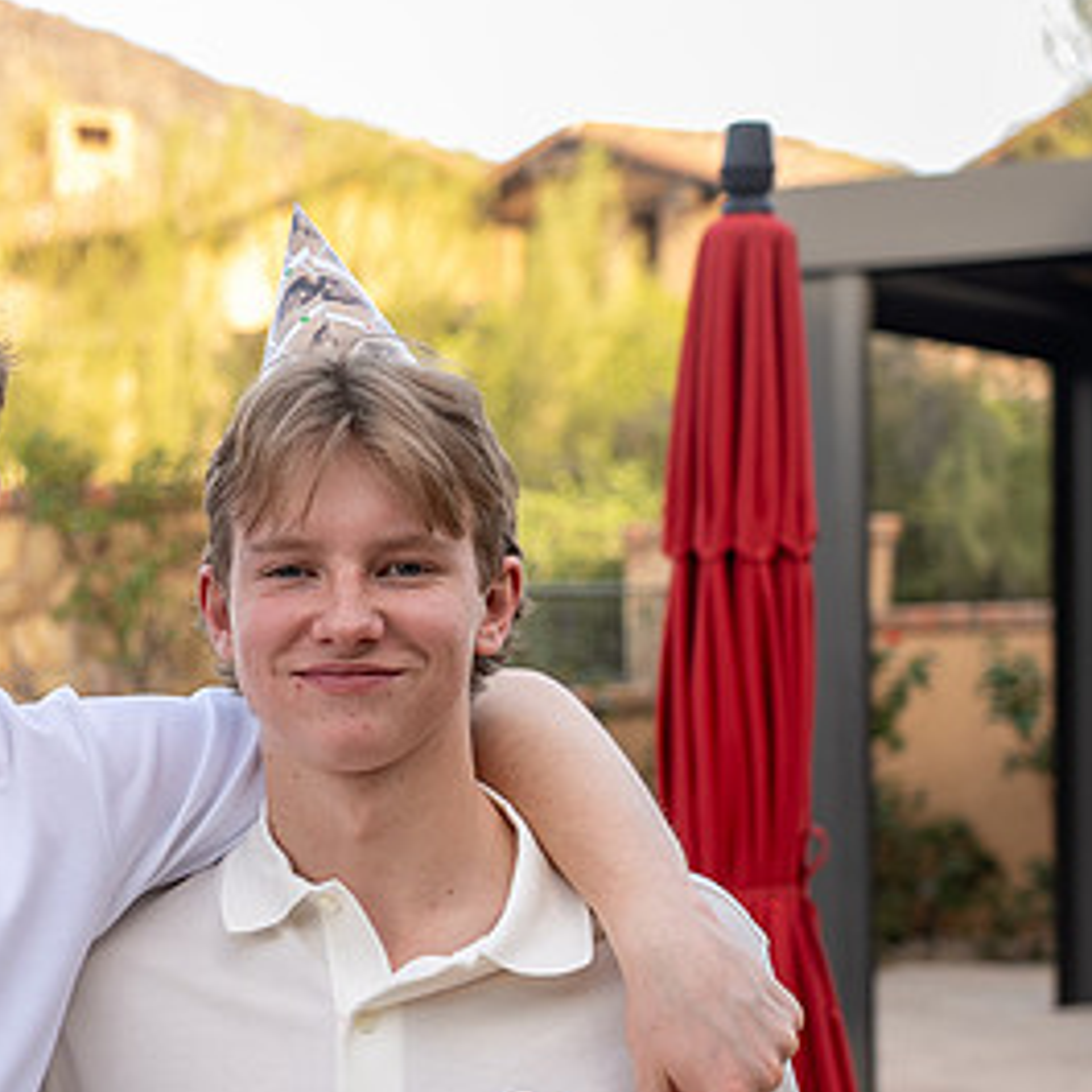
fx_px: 3319
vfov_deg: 18.6
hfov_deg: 18.3
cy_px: 736
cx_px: 66
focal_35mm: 93
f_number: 4
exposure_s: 1/200
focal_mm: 50
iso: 250
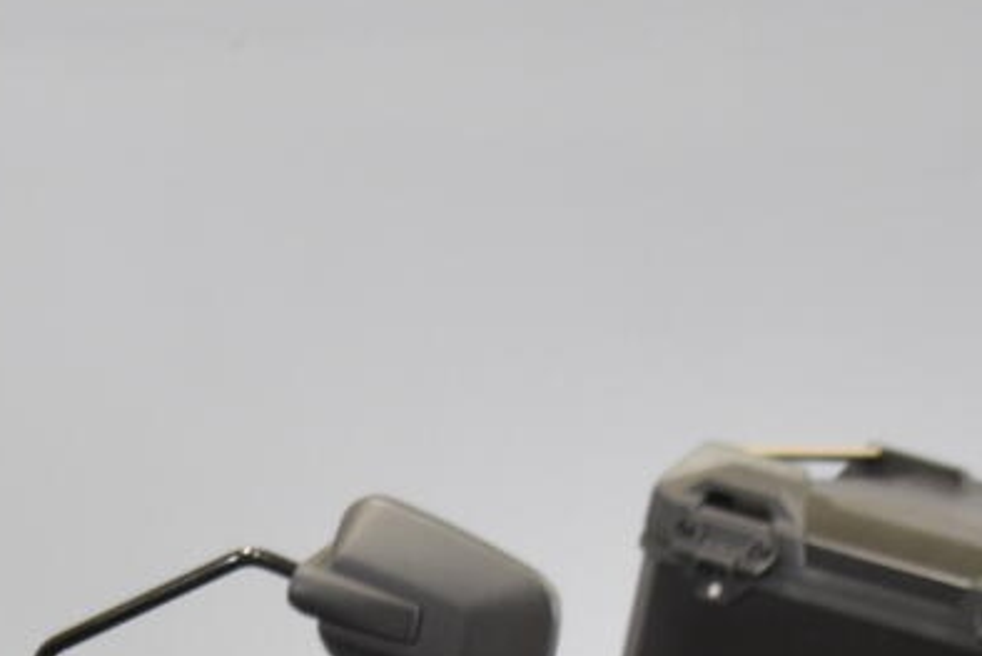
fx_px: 6018
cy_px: 1450
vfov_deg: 6.0
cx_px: -374
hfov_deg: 9.1
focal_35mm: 221
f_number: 4.2
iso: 400
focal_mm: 29
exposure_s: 1/10
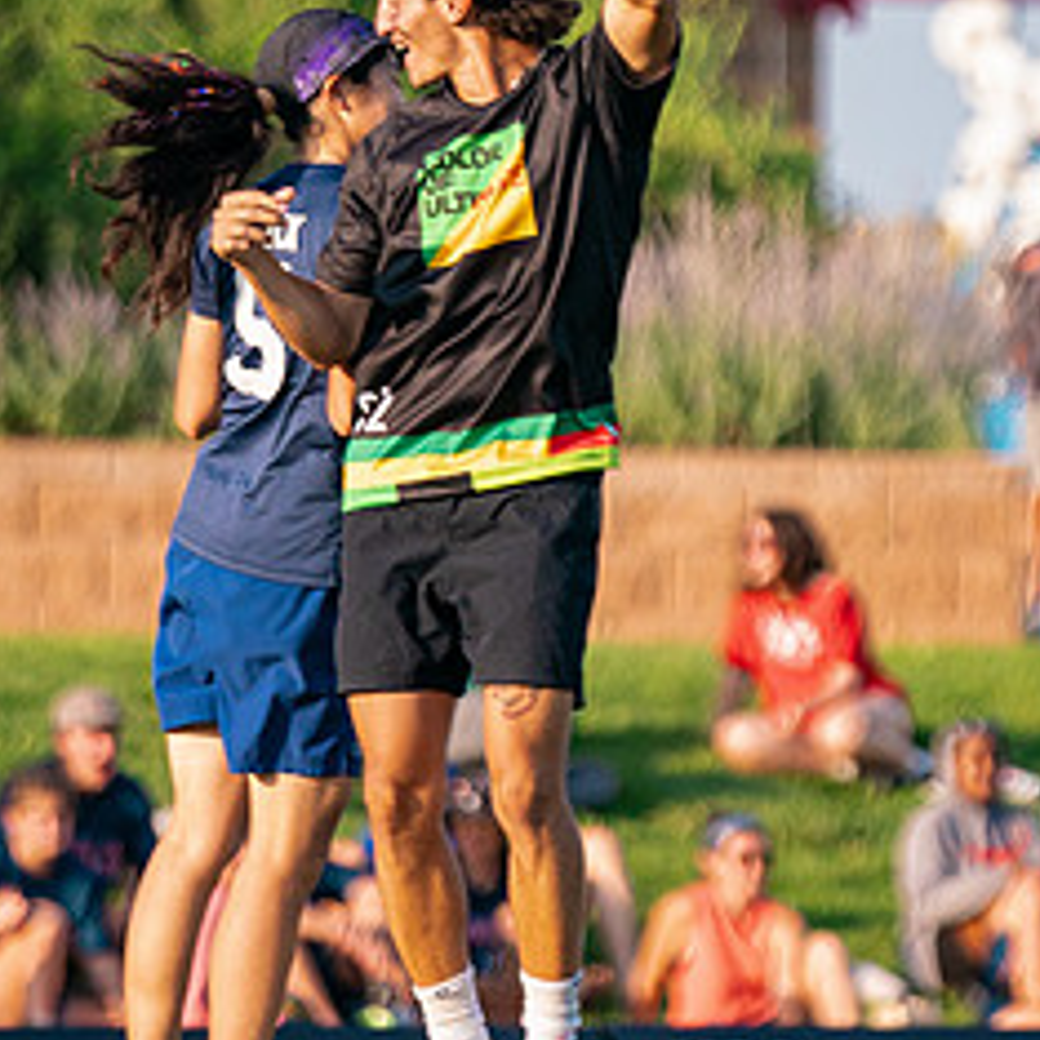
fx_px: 21856
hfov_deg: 2.7
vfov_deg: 2.7
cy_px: 243
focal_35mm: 643
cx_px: 877
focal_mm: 200
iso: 500
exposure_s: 1/4000
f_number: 2.8
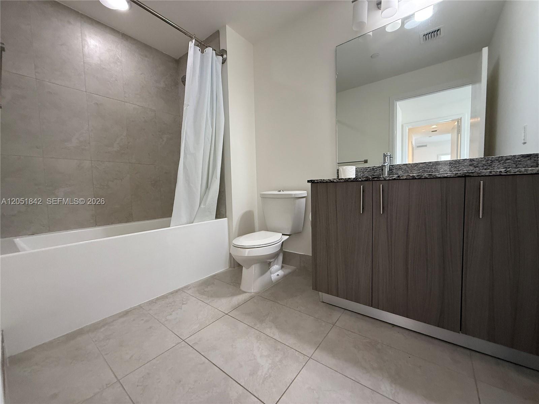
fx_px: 218
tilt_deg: -2.6
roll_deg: +1.2
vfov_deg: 85.7
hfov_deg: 102.1
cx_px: 270
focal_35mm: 14
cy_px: 202
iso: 250
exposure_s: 1/60
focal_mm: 2.22
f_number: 2.2
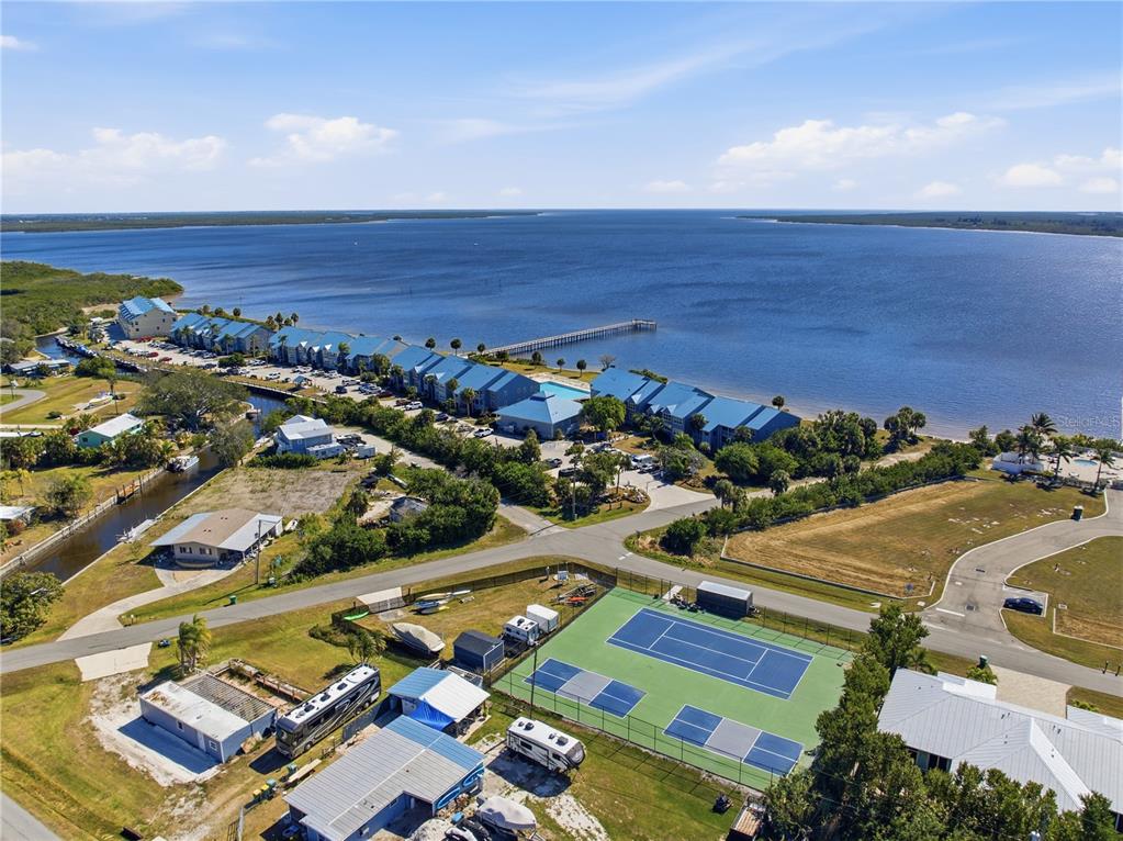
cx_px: 562
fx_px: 778
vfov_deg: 56.8
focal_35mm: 24
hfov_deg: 71.6
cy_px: 420
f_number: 2.8
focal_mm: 12.3
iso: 110
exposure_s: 1/8000
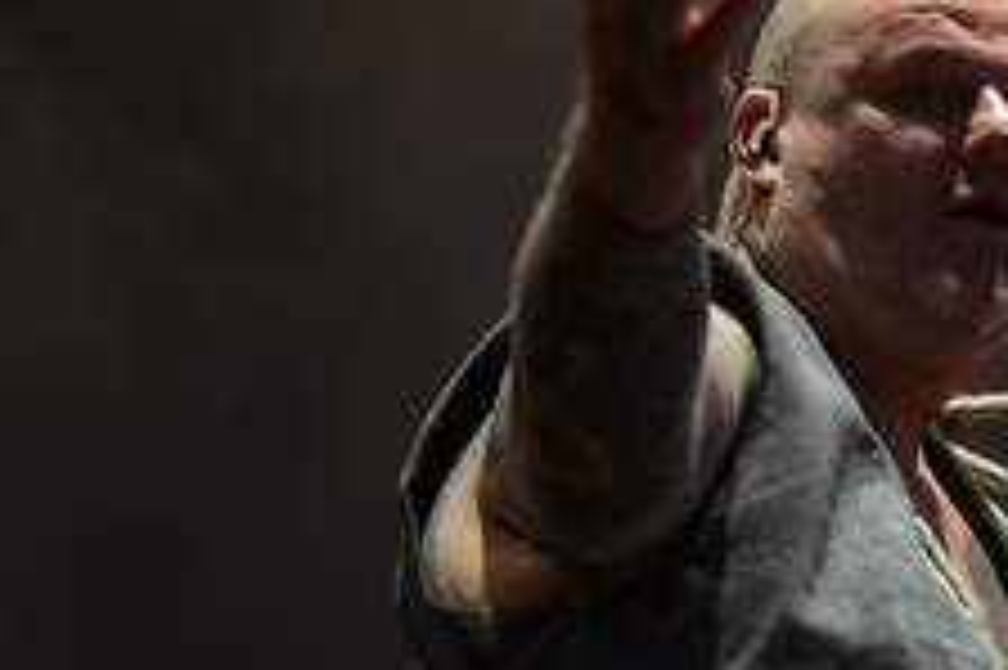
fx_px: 8450
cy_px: 454
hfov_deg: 6.8
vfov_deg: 4.5
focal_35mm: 302
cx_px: 979
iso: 1000
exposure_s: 1/320
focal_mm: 150
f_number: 2.8
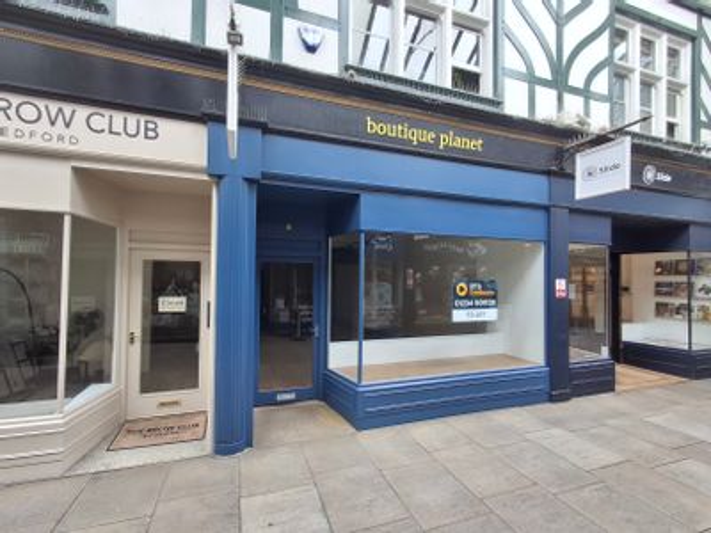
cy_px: 266
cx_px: 356
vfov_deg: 78.1
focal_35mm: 16
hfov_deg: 94.5
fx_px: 329
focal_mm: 1.64
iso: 40
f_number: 2.2
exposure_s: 1/120
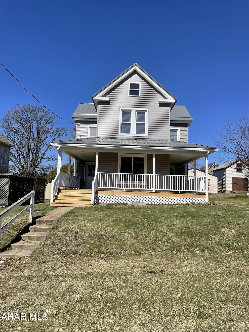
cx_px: 124
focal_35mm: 26
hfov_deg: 53.1
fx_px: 249
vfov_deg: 67.3
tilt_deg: +6.9
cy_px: 166
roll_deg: -1.6
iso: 32
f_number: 1.6
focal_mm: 4.2
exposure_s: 1/4831
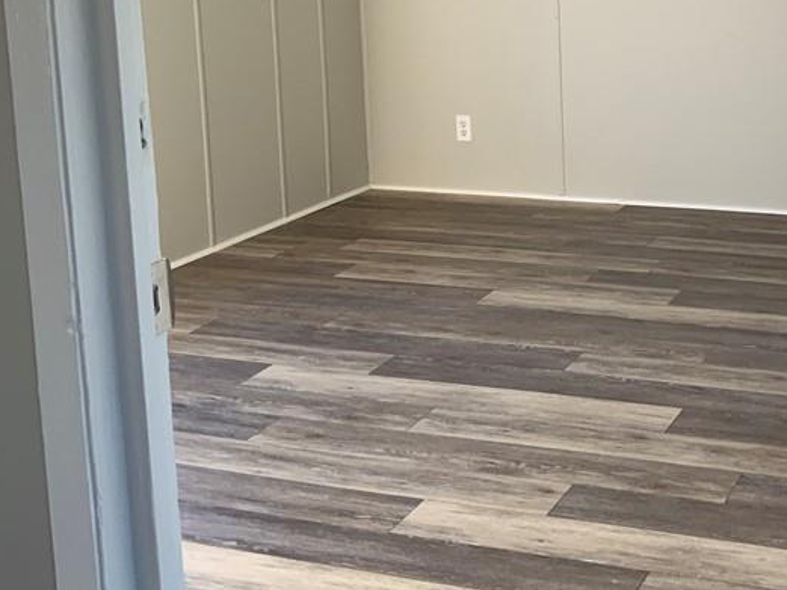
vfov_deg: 25.1
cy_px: 89
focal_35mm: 57
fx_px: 1296
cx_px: 743
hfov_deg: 31.8
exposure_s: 1/120
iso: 40
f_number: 1.8
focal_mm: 3
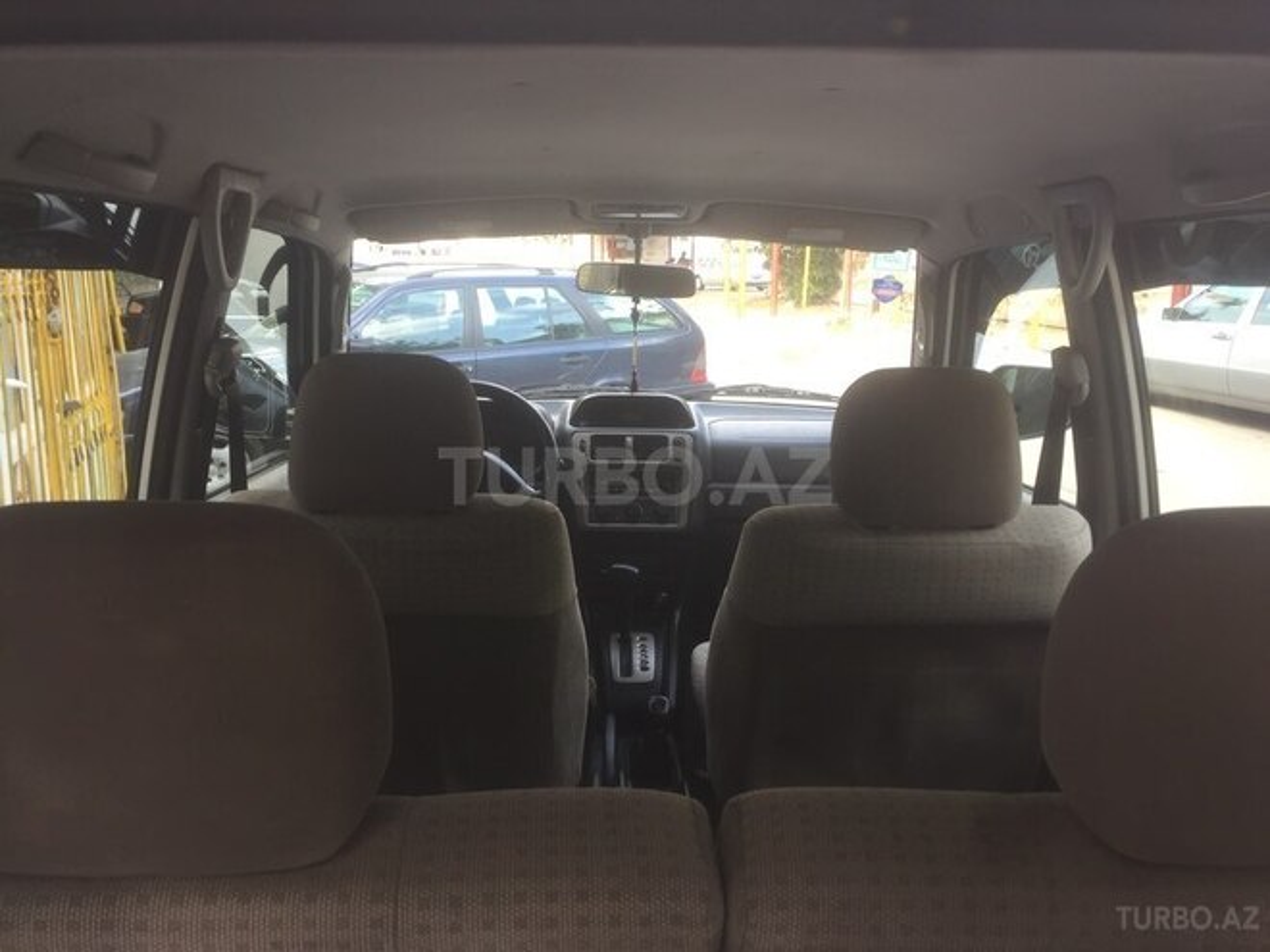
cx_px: 635
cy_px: 476
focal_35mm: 29
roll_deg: -0.7
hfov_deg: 61.7
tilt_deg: -5.5
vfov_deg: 48.2
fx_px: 1064
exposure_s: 1/50
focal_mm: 4.15
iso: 32
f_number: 2.2
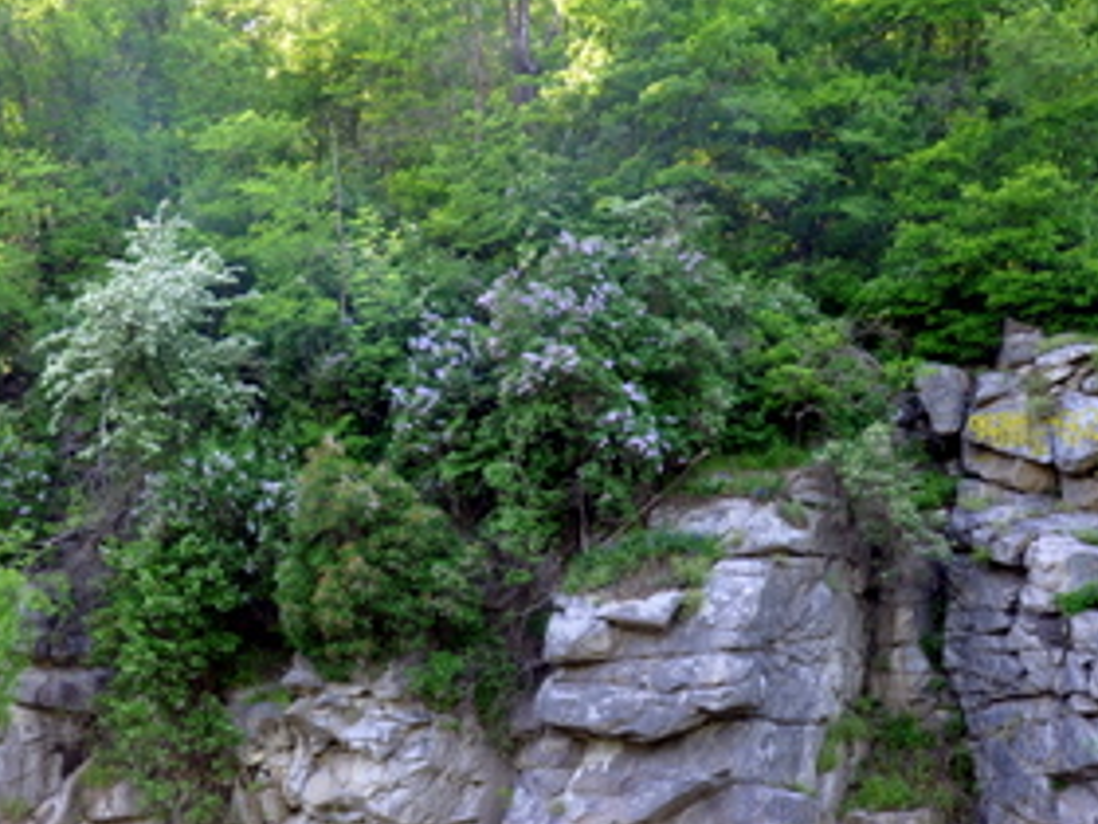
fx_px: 1644
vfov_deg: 28.1
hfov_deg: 36.6
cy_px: 434
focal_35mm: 52
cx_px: 388
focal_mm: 21
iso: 200
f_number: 5
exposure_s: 1/100
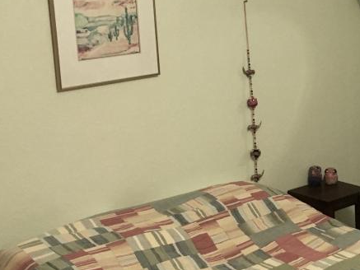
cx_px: 312
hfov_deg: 27.7
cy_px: 83
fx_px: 707
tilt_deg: -9.3
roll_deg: +1.8
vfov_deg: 21.5
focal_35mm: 68
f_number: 2.2
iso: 200
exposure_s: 1/17
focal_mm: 4.15
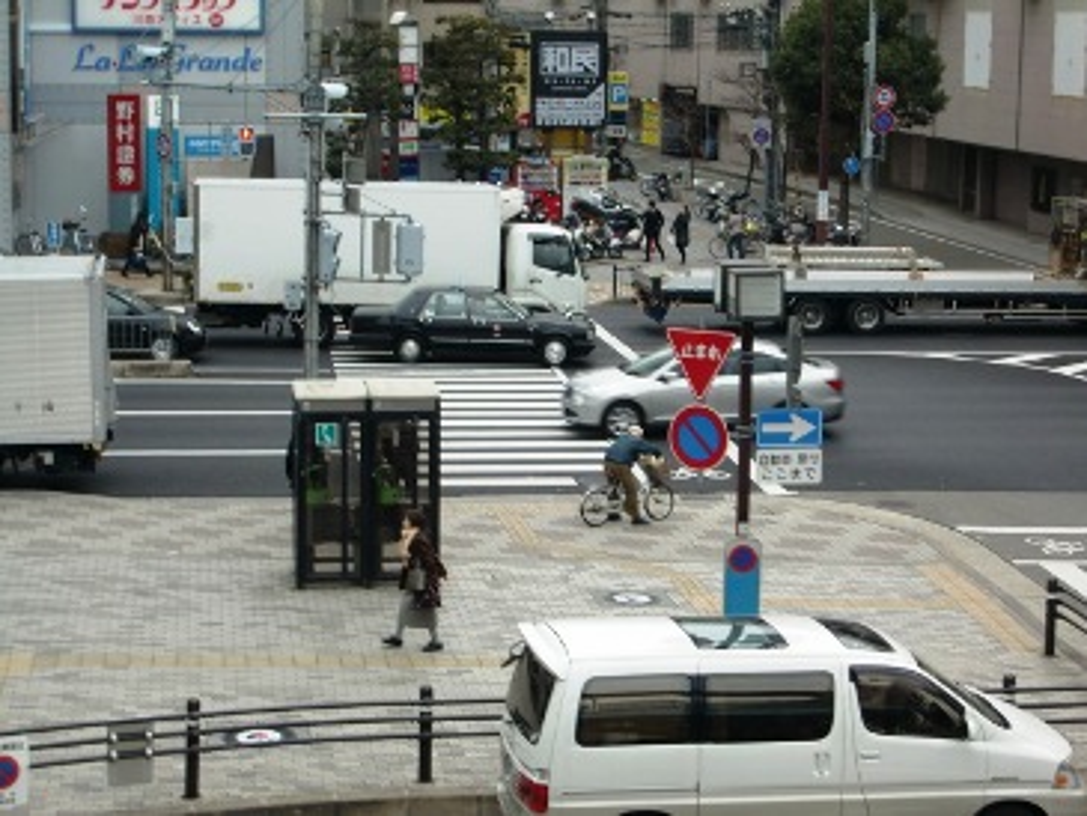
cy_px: 408
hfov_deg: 24.7
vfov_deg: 18.7
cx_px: 544
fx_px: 2482
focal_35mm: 79
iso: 64
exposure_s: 1/160
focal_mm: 13.9
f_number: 4.6
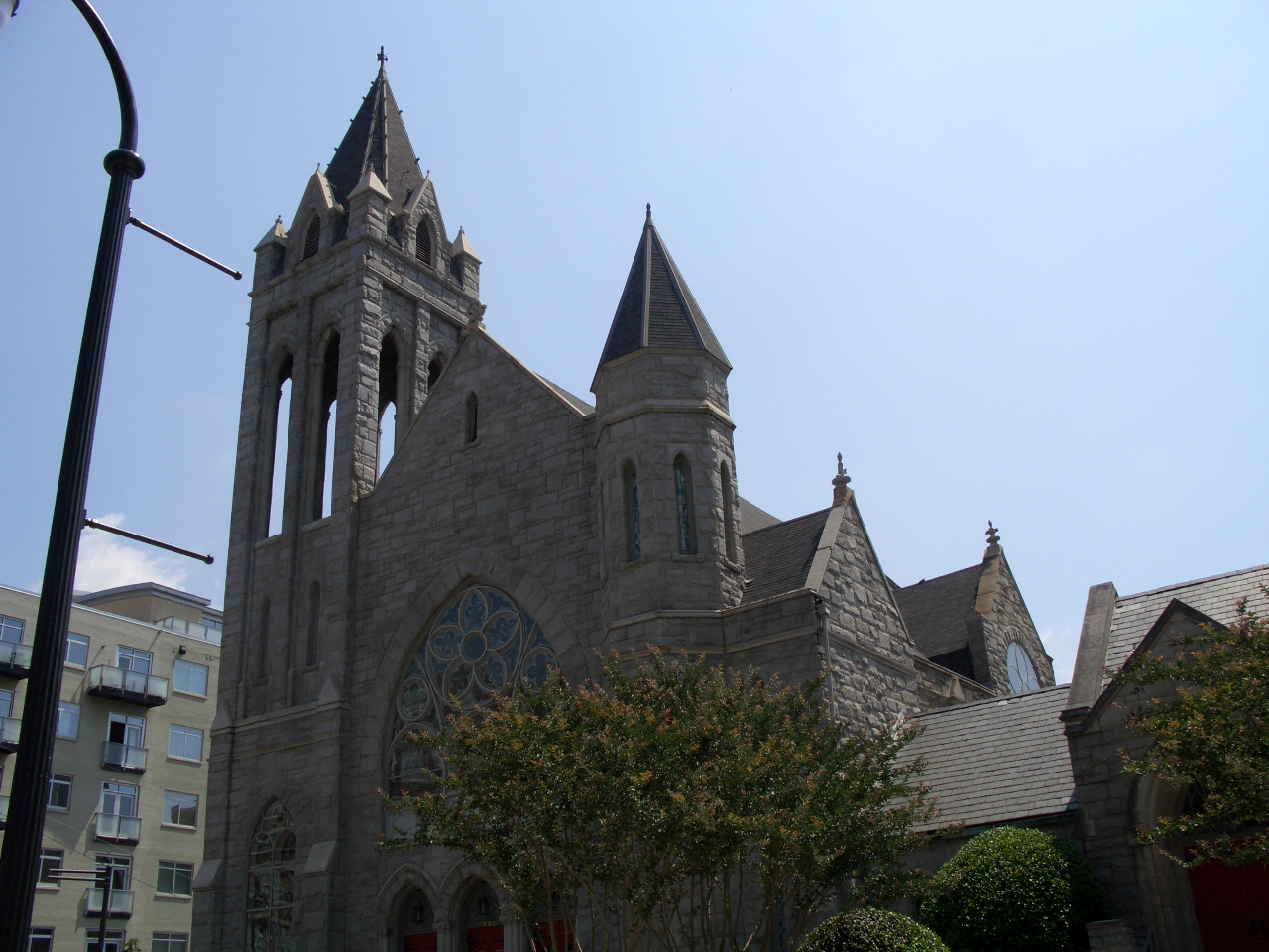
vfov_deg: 42.9
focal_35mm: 33
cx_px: 634
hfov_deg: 55.4
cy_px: 476
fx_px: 1210
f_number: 5.6
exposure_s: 1/1000
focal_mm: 7.1
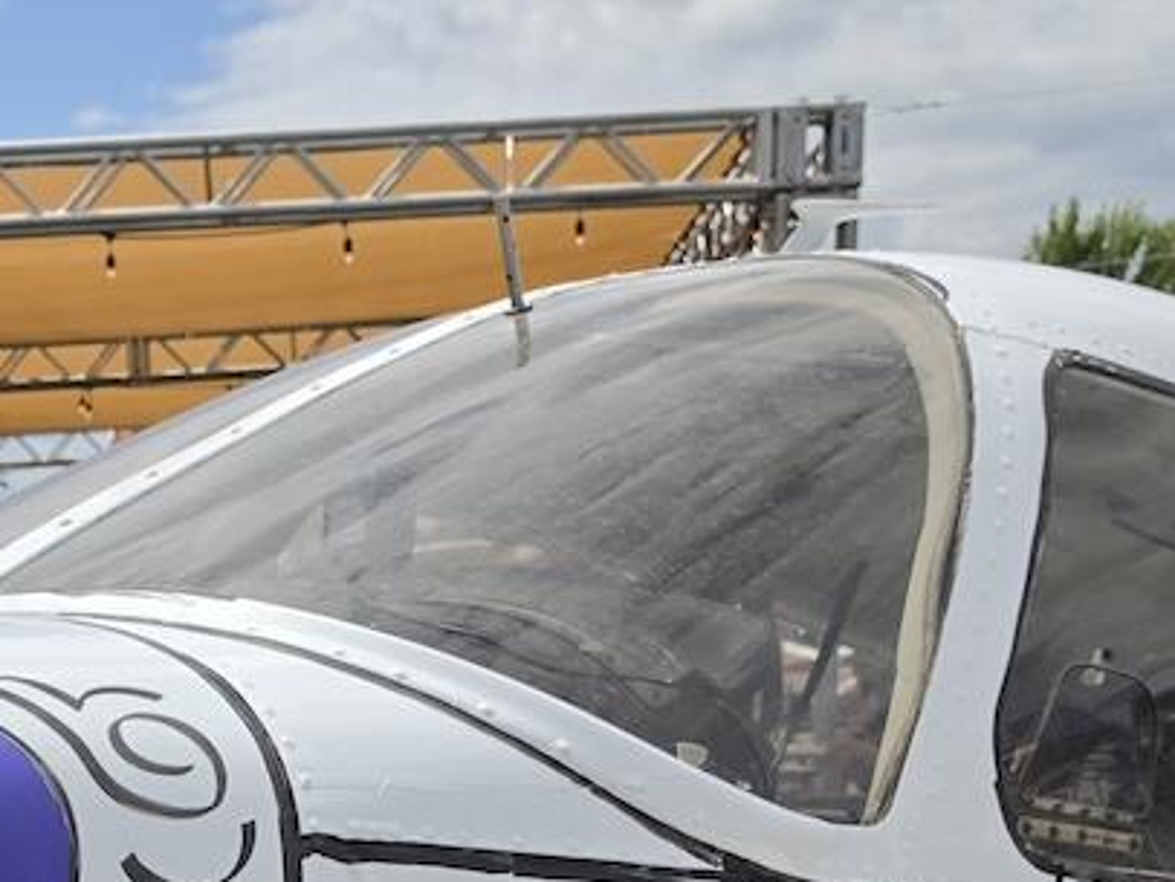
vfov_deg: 22.8
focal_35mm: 58
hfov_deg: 33.2
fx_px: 1970
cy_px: 1108
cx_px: 625
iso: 40
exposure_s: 1/10000
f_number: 1.4
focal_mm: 6.5
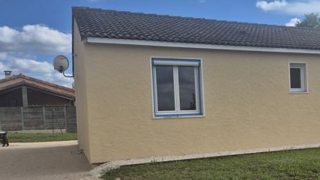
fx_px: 399
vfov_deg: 25.3
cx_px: 286
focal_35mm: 47
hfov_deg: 40.5
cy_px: 116
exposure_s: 1/2704
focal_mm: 5.4
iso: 25
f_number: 1.8
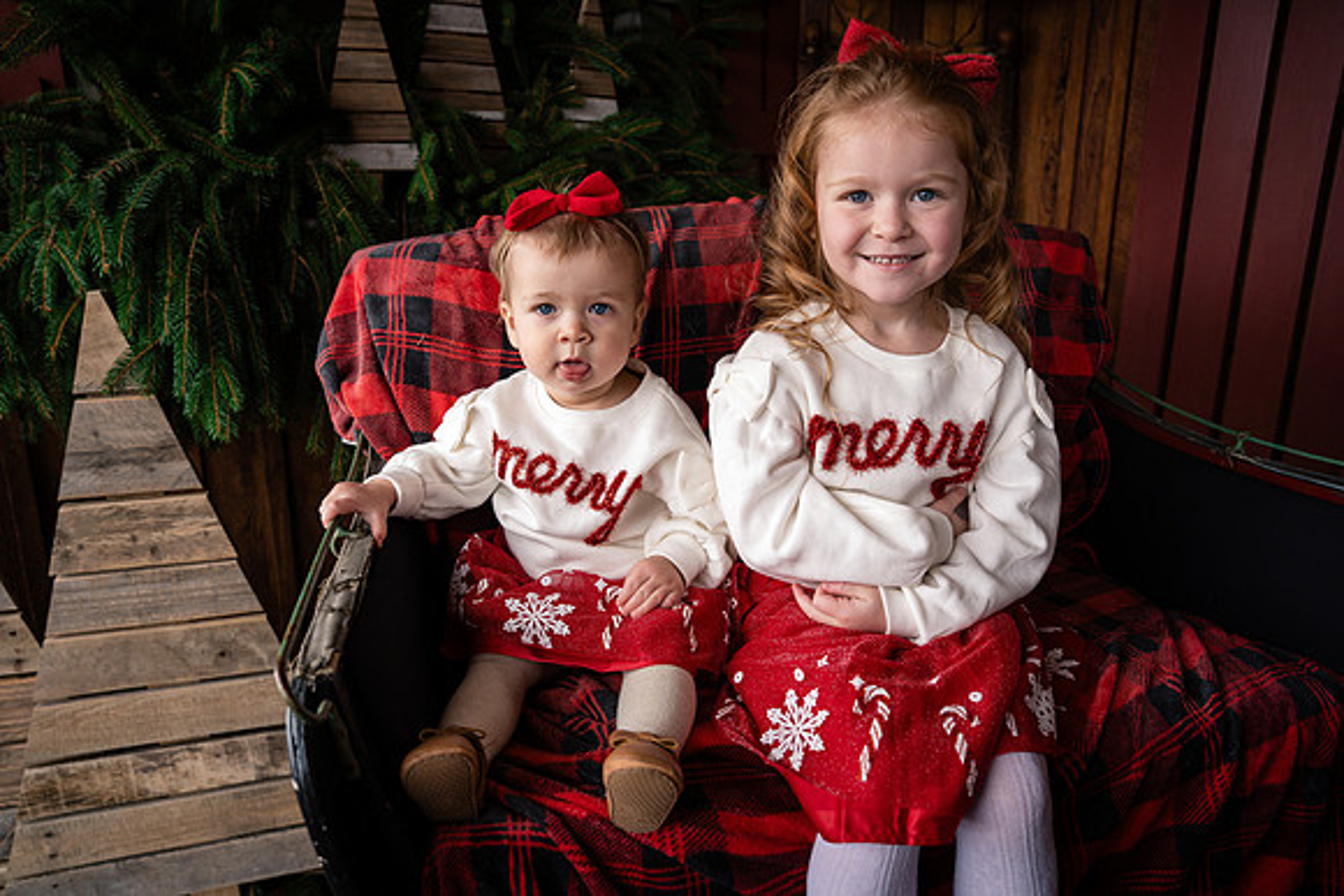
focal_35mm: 24
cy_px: 448
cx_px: 672
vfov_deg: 53.2
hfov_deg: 73.7
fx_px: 896
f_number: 3.2
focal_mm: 24
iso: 320
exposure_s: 1/250
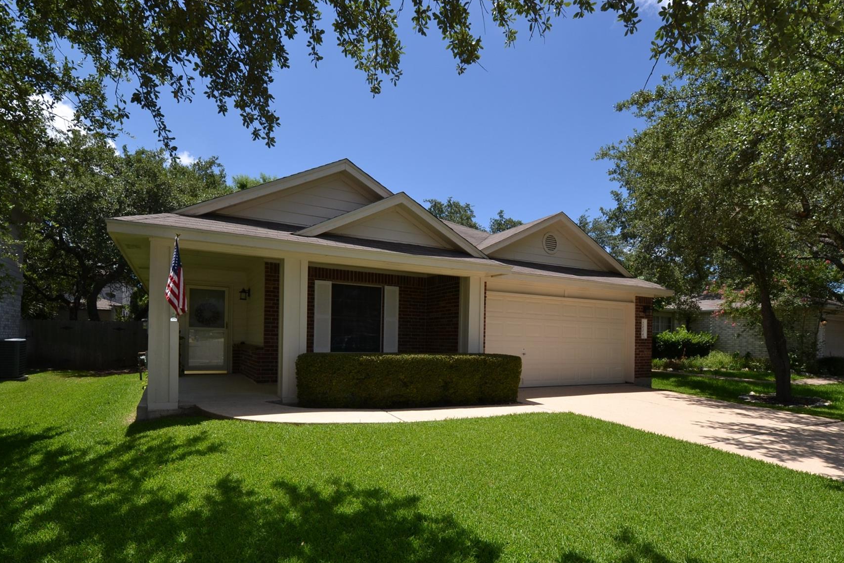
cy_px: 334
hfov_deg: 90.0
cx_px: 431
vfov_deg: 66.8
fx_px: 422
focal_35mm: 18
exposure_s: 1/200
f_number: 8
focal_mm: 10
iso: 100
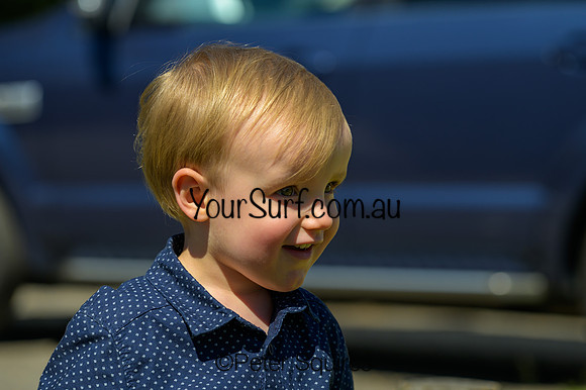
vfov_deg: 7.6
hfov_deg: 11.4
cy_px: 195
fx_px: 2928
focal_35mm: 180
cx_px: 293
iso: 64
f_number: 4
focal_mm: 120
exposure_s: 1/800
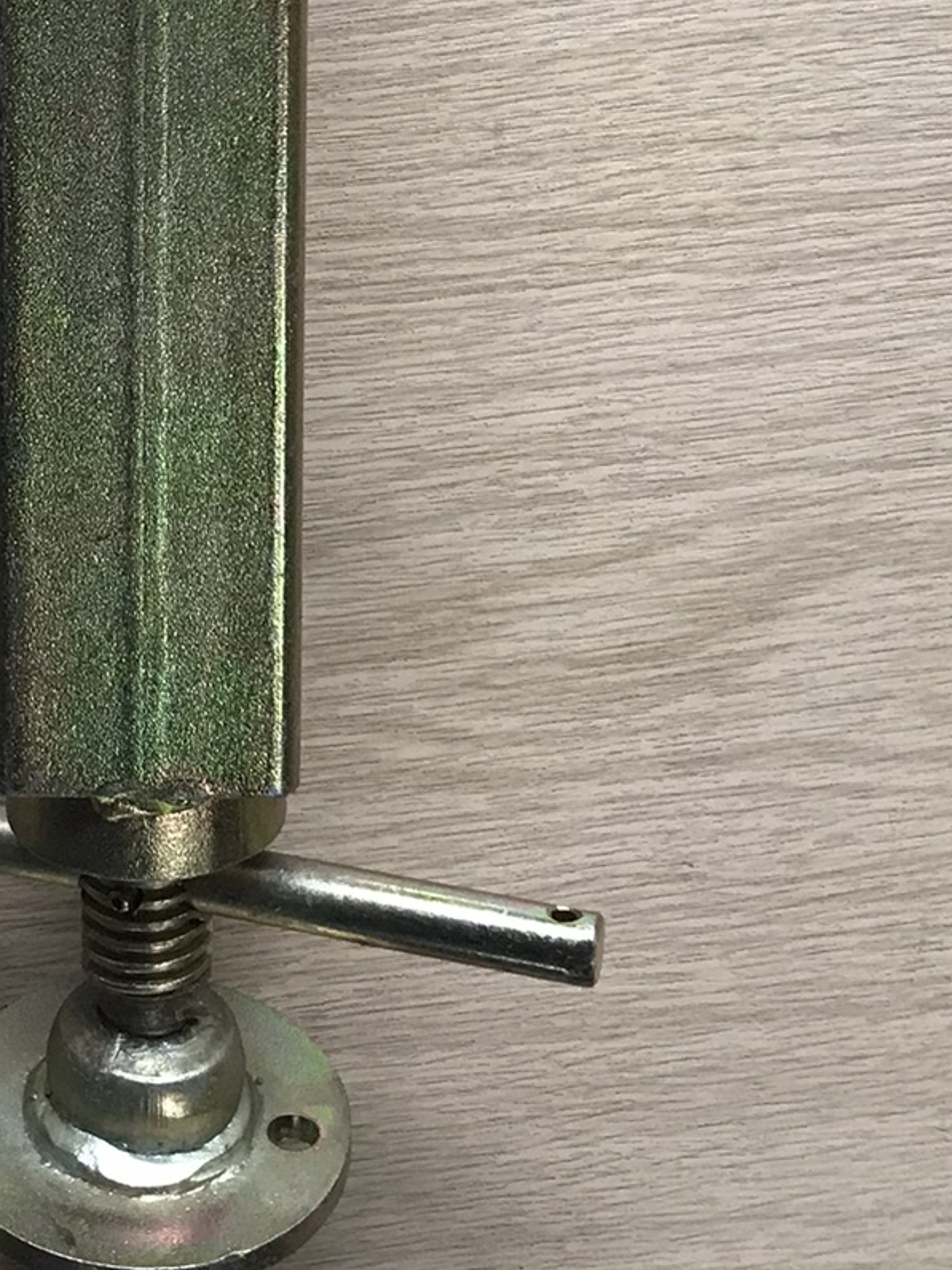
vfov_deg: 26.0
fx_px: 2640
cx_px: 169
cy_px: 78
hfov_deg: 20.2
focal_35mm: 72
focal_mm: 3.99
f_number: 1.8
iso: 32
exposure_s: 1/33
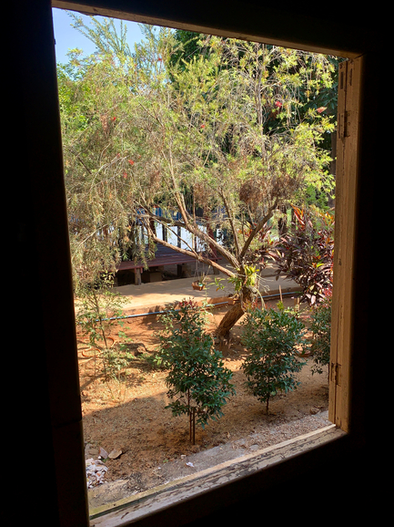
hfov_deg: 51.3
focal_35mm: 27
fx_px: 410
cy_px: 265
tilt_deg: -8.8
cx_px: 192
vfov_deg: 65.3
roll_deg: +1.7
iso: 25
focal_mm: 4.25
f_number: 1.8
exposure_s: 1/331
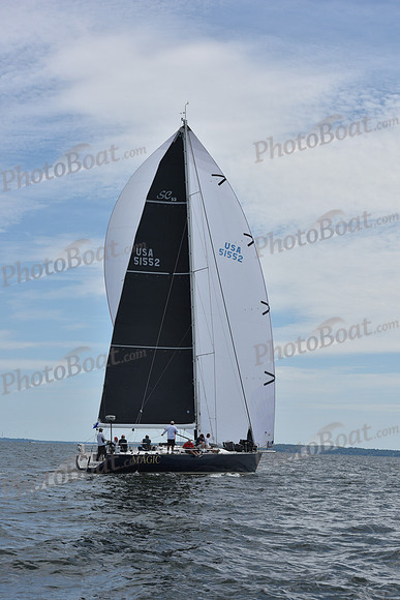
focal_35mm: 70
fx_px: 1166
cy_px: 300
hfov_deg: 19.5
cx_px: 200
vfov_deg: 28.8
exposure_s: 1/1000
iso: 320
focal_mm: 70
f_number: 11
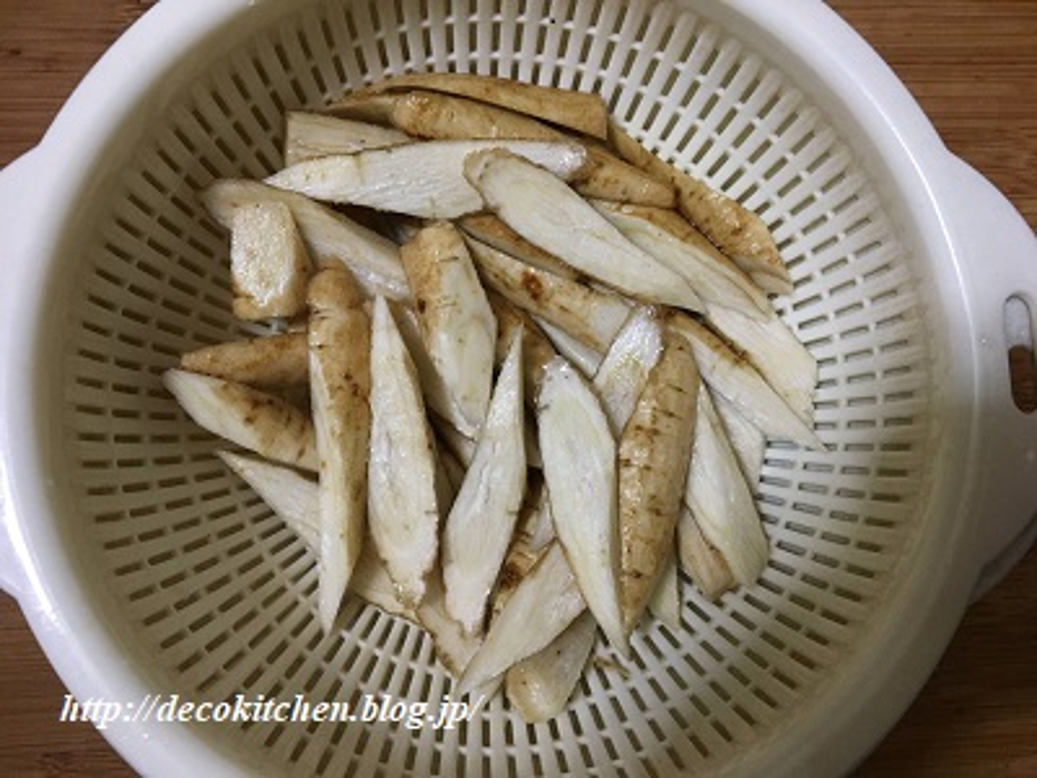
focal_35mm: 29
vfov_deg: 48.2
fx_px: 869
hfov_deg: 61.7
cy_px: 389
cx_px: 518
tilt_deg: -81.7
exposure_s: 1/30
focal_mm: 4.15
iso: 125
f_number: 2.2
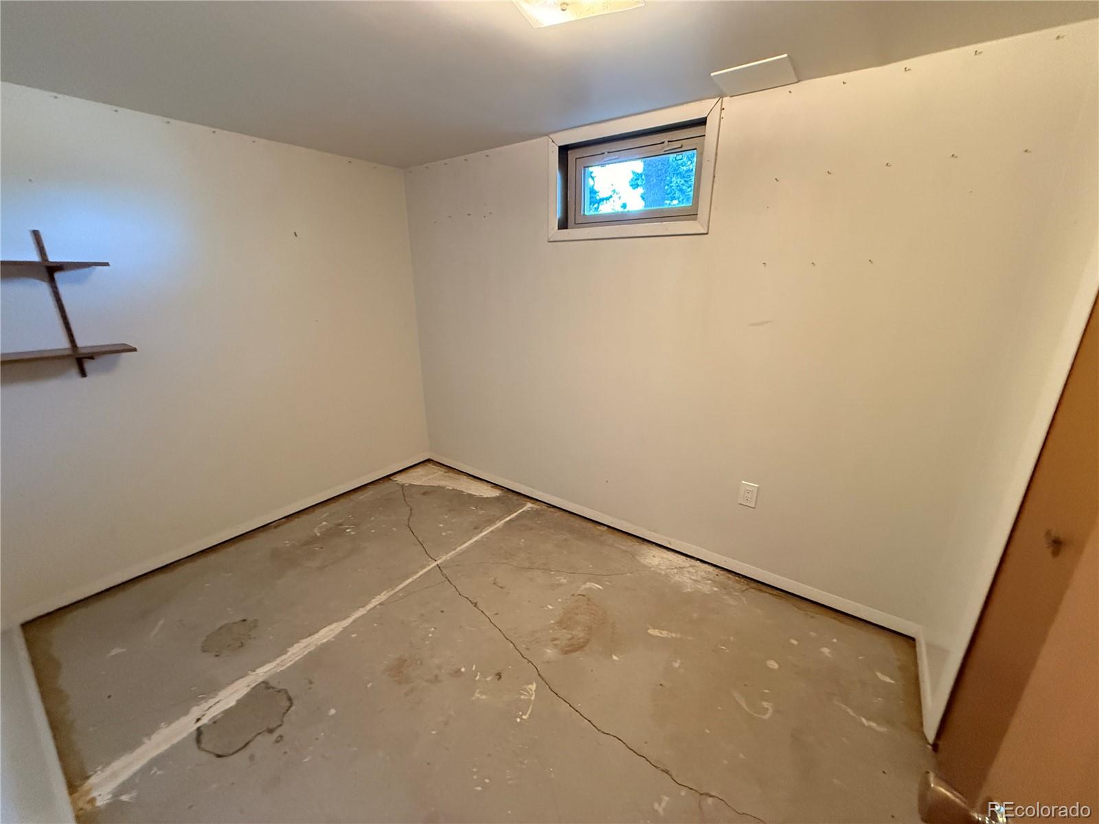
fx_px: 444
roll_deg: +0.4
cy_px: 412
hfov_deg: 102.1
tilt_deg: -17.6
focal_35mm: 14
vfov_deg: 85.7
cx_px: 550
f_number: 2.2
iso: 640
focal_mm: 2.22
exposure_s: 1/60
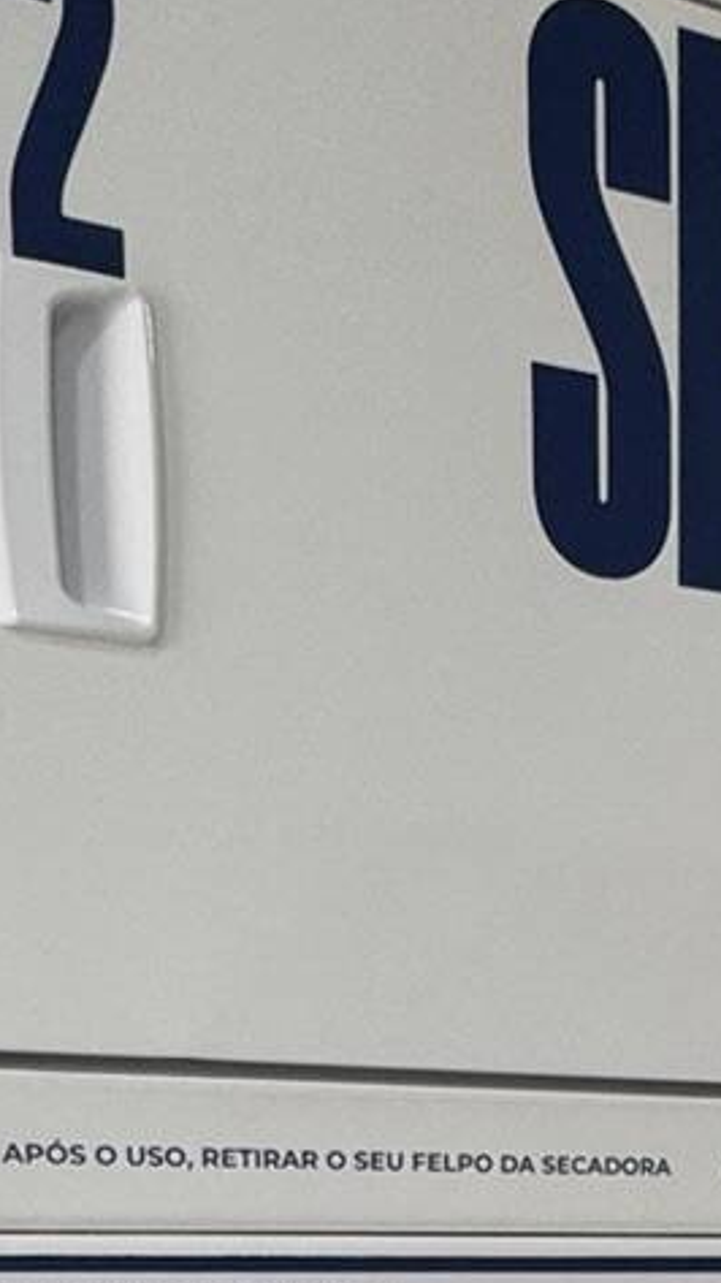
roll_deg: +0.0
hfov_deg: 18.2
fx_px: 2244
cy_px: 1736
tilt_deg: -13.3
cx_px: 493
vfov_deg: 26.3
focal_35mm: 66
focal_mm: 2.22
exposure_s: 1/99
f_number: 2.2
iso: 100
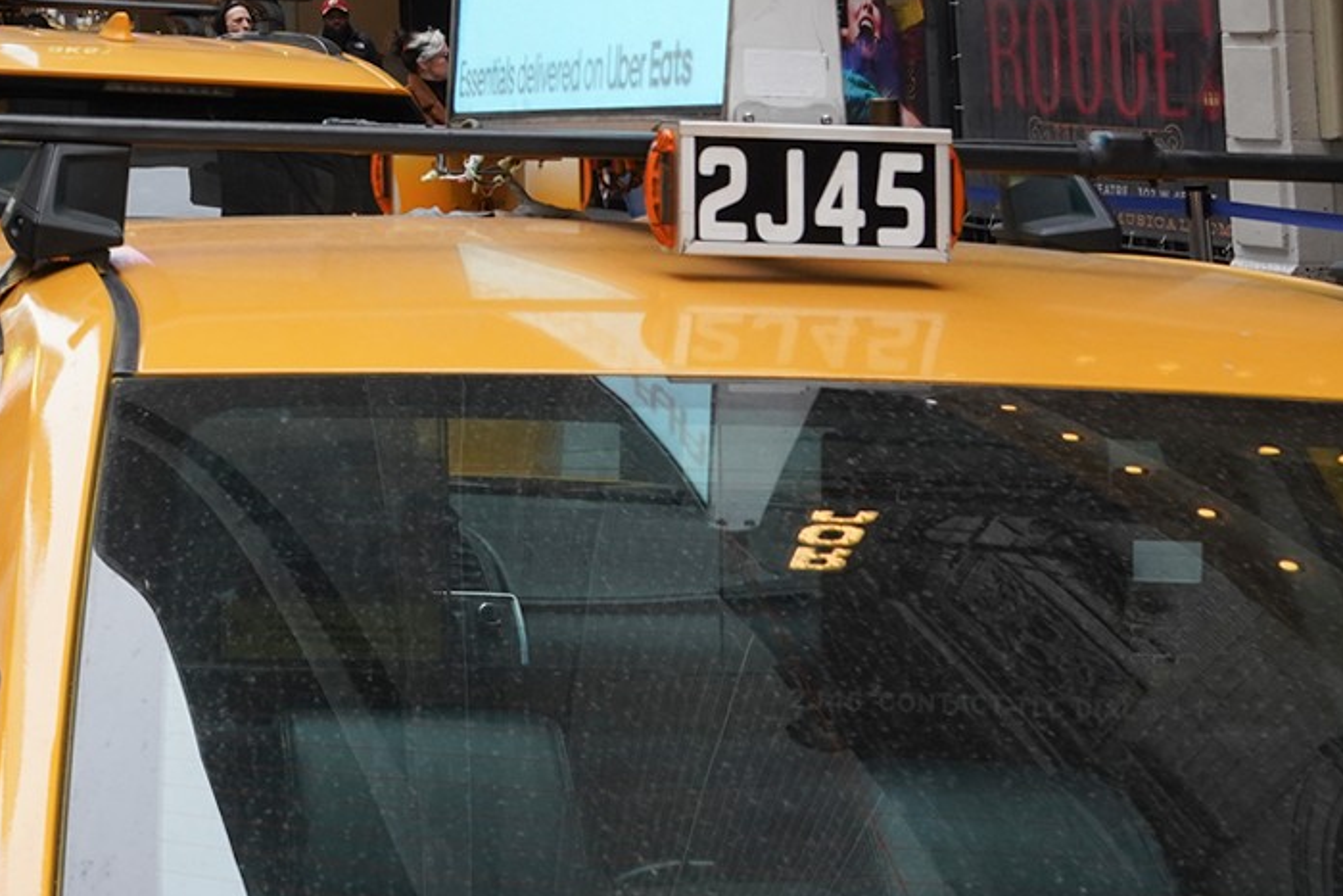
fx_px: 2985
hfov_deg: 22.2
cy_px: -234
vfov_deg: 16.3
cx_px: -505
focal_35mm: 80
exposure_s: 1/100
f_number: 11
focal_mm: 28
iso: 800
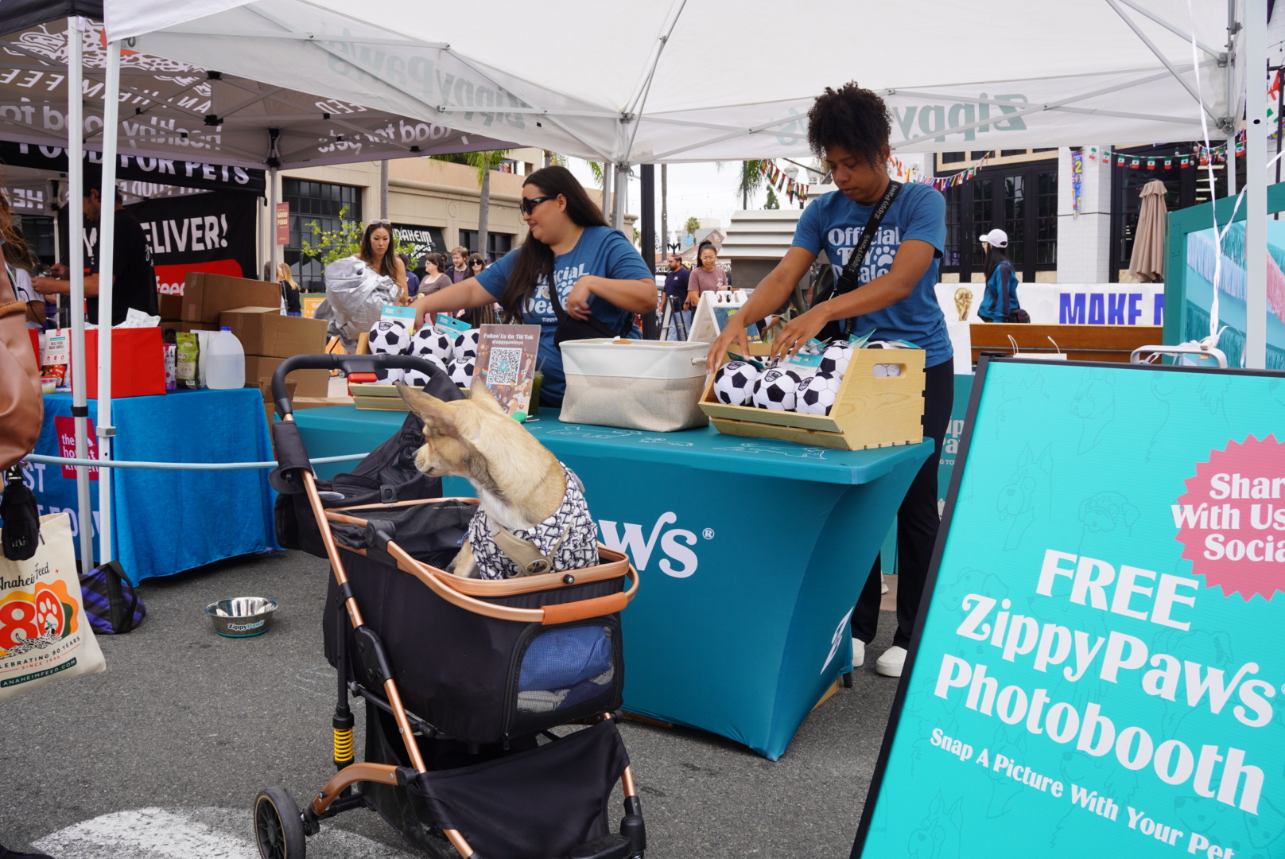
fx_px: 964
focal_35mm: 27
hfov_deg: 67.3
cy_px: 430
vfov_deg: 48.0
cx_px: 642
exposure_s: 1/100
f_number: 7.1
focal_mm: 18
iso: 100
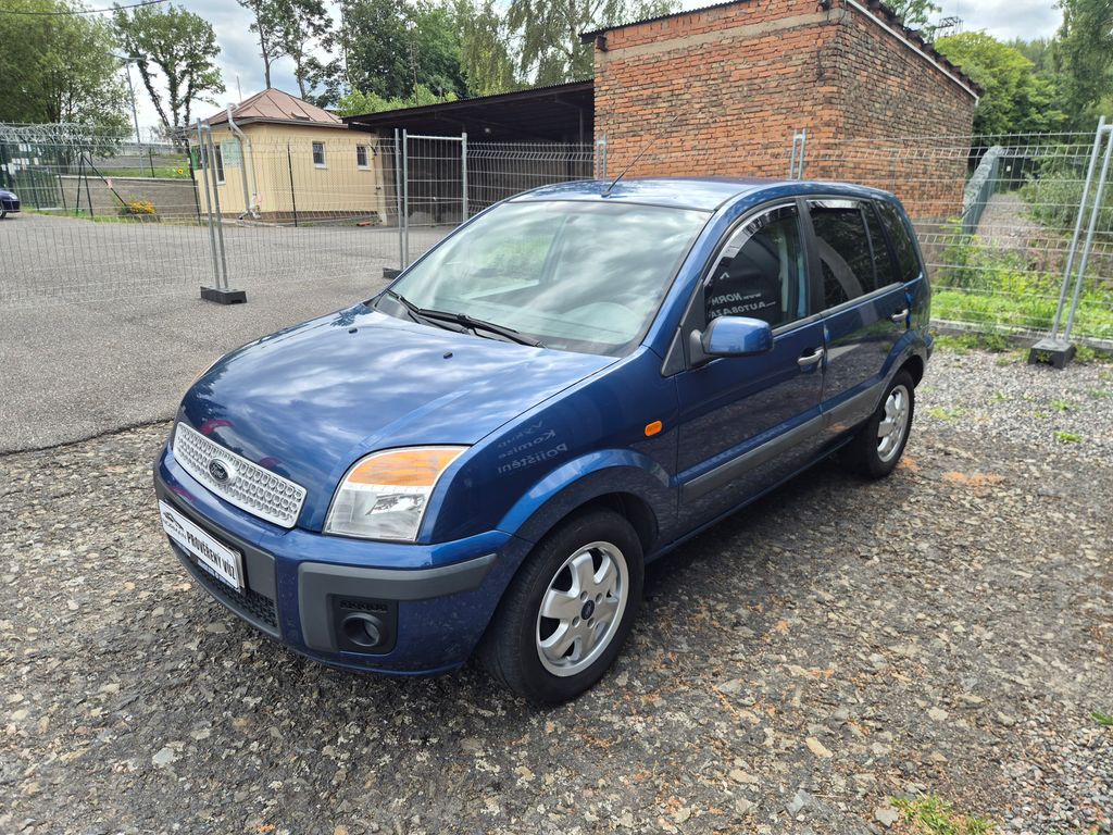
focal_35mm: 23
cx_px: 556
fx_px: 740
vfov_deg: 58.9
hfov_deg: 73.9
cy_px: 418
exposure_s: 1/652
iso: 25
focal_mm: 5.4
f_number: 1.8
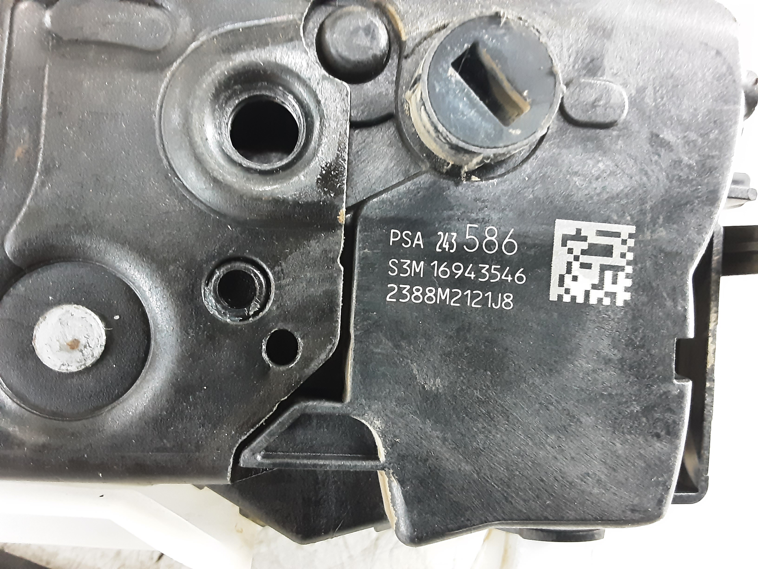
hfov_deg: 65.3
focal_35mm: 27
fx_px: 591
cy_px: 284
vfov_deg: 51.4
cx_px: 379
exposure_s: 1/20
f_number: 1.9
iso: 400
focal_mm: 2.91
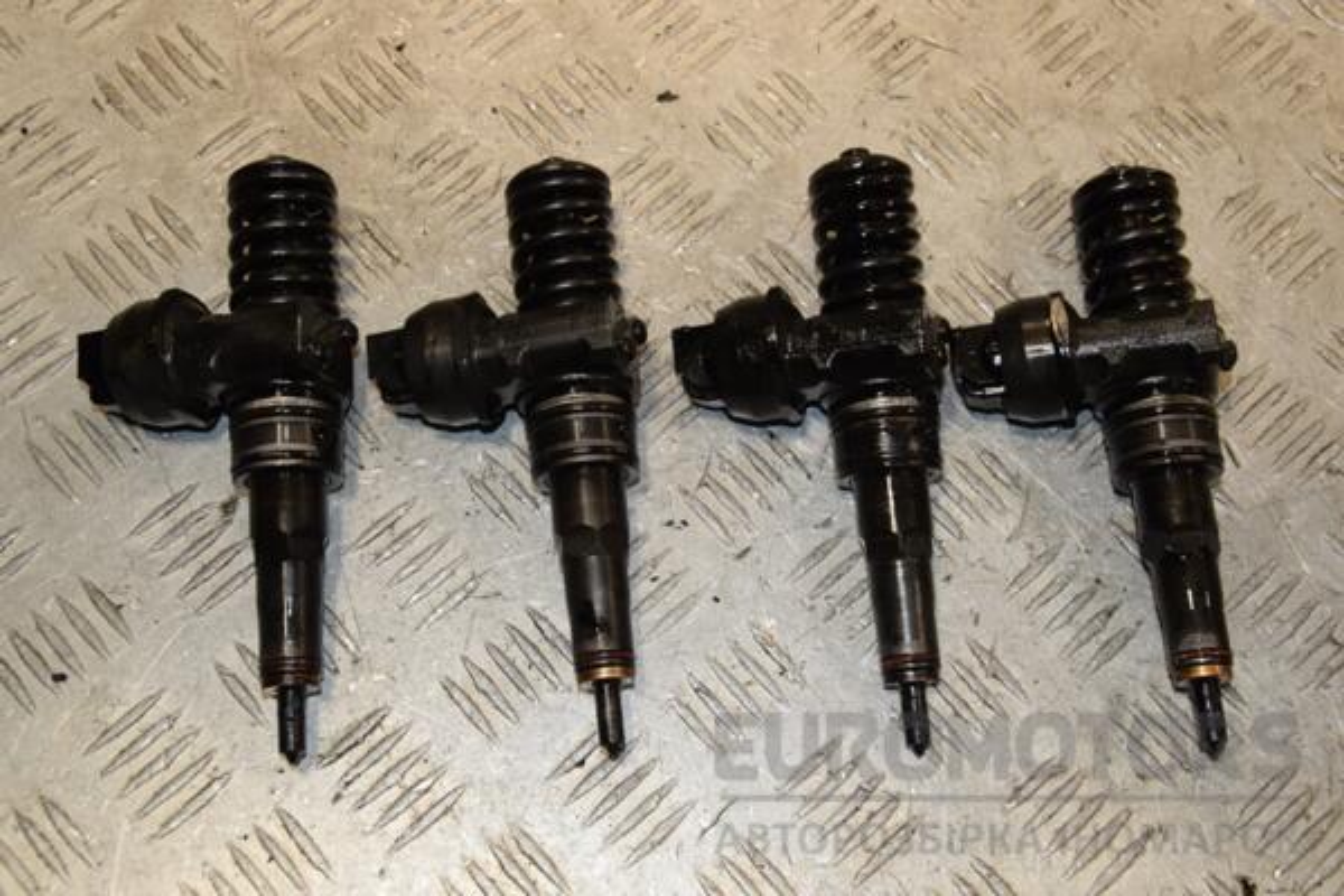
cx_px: 672
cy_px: 448
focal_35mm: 51
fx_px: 1904
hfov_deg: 38.9
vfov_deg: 26.5
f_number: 8
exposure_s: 1/200
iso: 800
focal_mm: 34
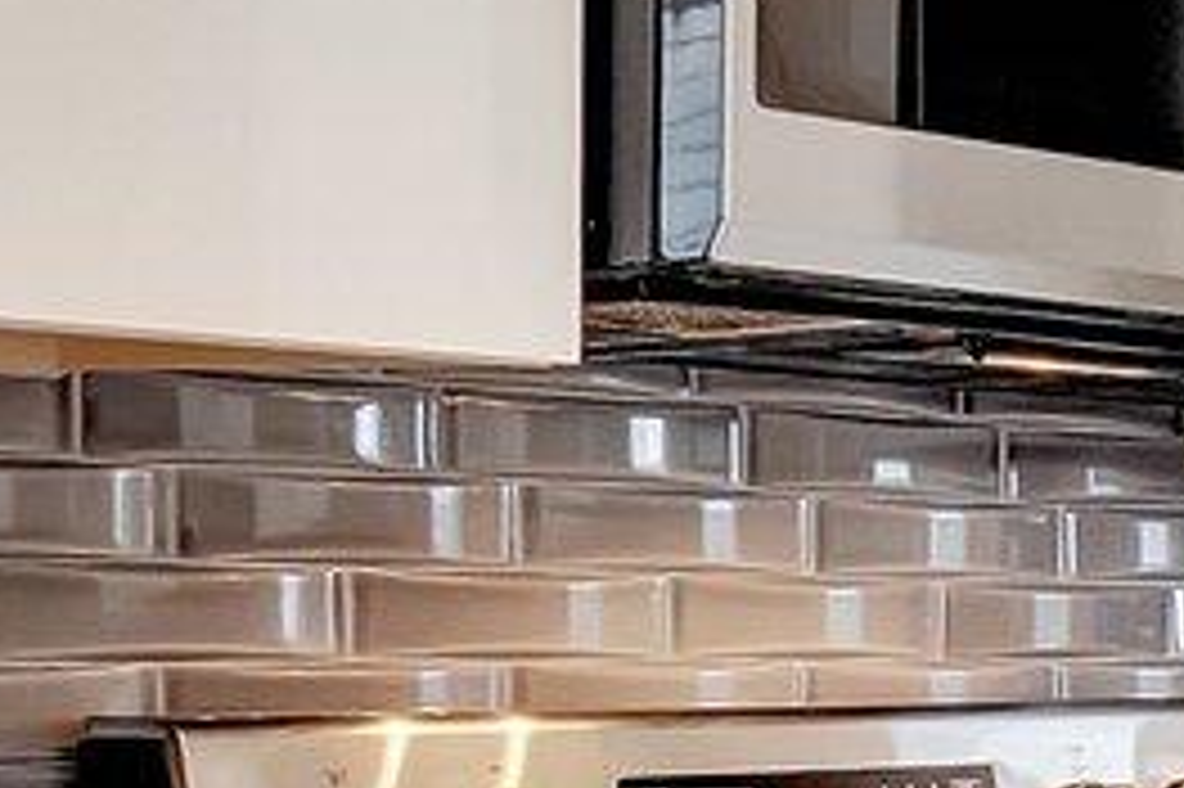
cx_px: 3124
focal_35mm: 117
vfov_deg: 11.6
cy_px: 664
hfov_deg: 12.3
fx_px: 3845
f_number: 8
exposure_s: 1/15
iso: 1000
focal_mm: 10
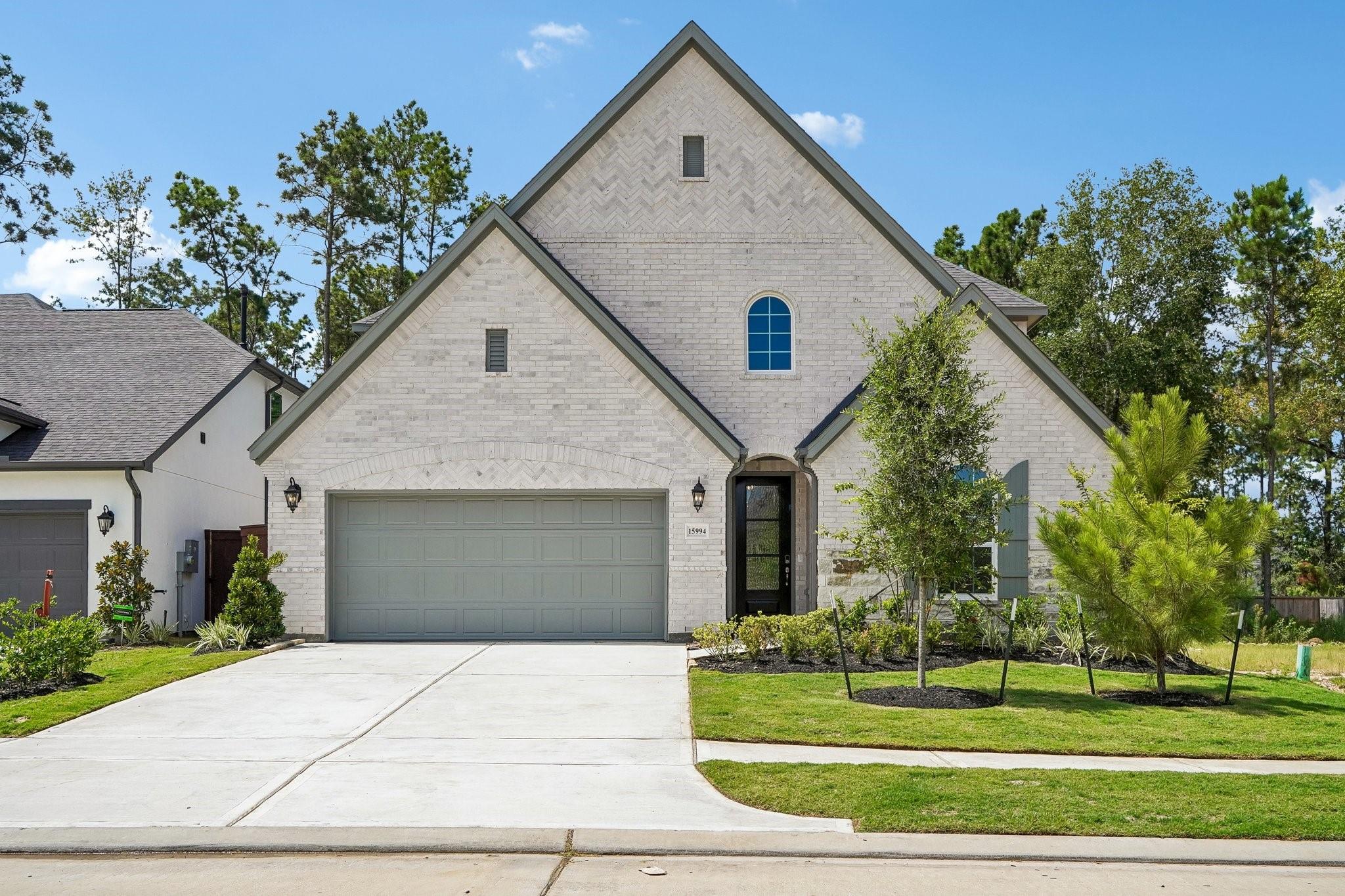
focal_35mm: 32
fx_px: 1195
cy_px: 448
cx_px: 672
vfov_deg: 41.1
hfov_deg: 58.7
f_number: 8
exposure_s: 1/1600
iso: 500
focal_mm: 32
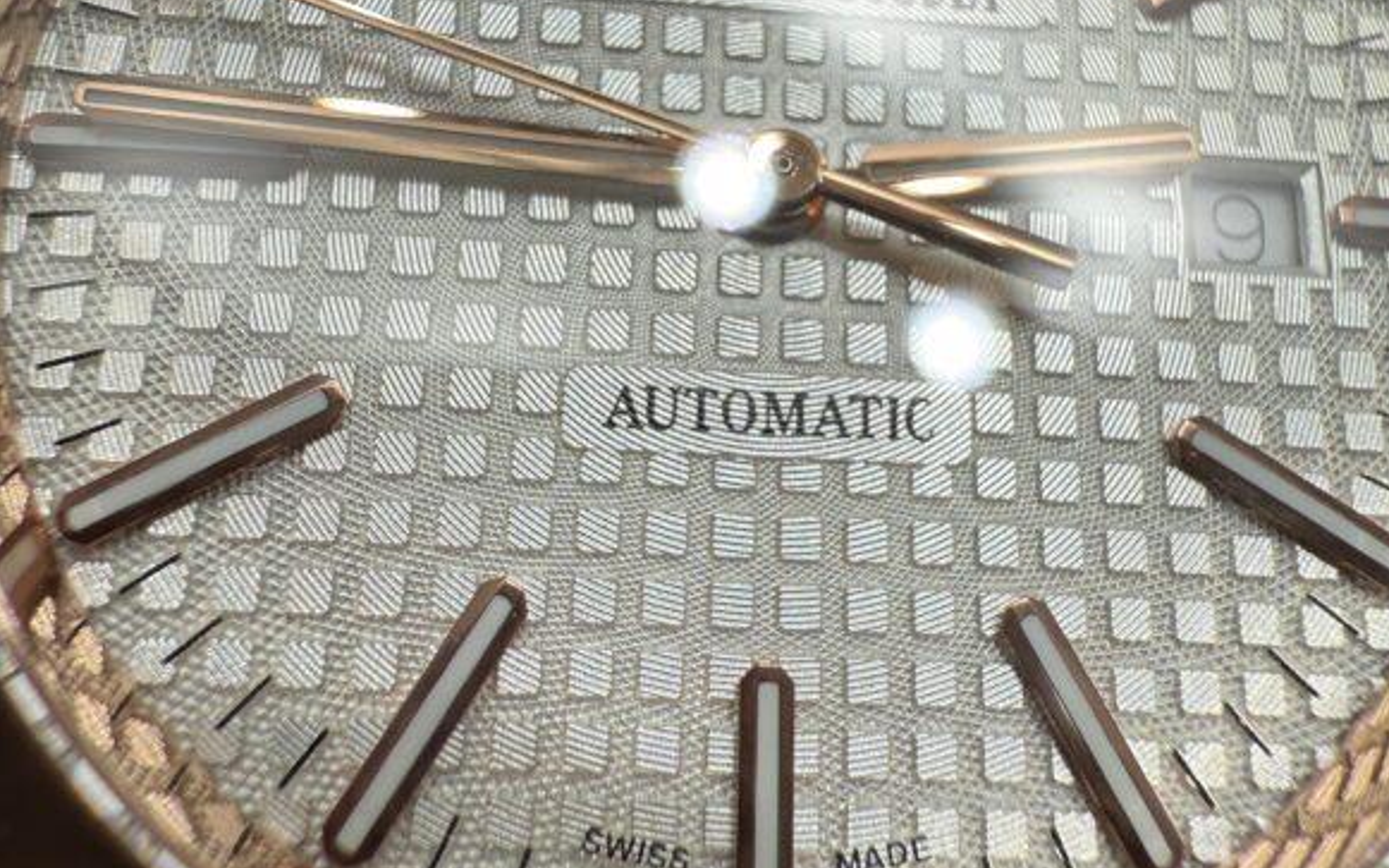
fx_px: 1325
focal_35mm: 35
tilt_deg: -52.0
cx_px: 715
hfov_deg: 55.3
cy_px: 354
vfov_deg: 36.2
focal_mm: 2.22
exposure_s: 1/117
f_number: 2.2
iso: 40
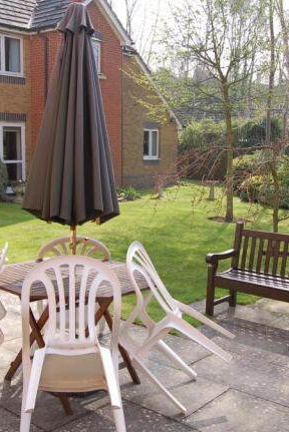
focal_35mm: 41
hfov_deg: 32.7
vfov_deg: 47.4
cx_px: 158
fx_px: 493
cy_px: 217
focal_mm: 18
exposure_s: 1/200
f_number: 7.1
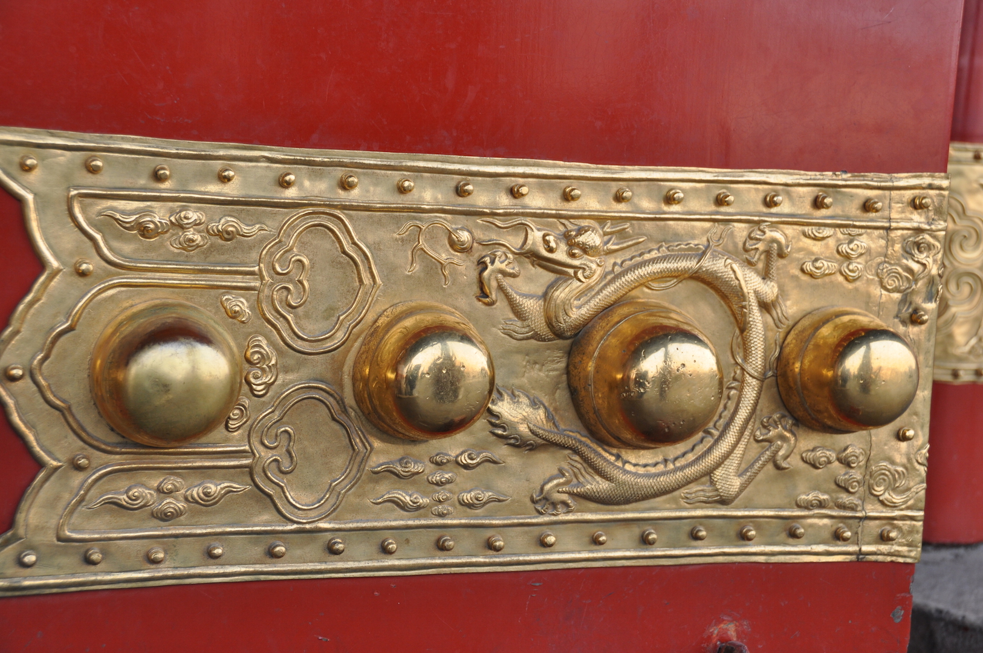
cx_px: 492
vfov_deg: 21.5
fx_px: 1718
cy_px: 326
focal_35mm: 63
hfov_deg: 31.9
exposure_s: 1/125
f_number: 5.6
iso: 360
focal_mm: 42
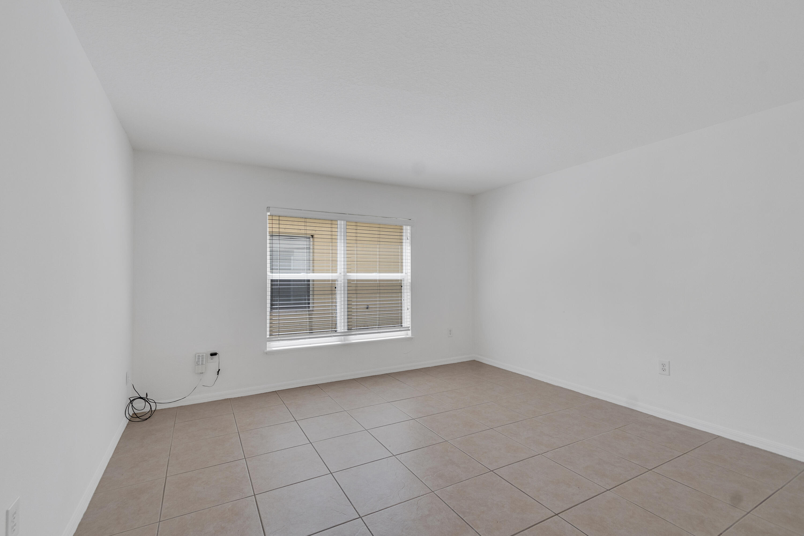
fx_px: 335
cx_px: 402
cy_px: 268
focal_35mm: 15
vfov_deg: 77.3
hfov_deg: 100.4
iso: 320
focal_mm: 10
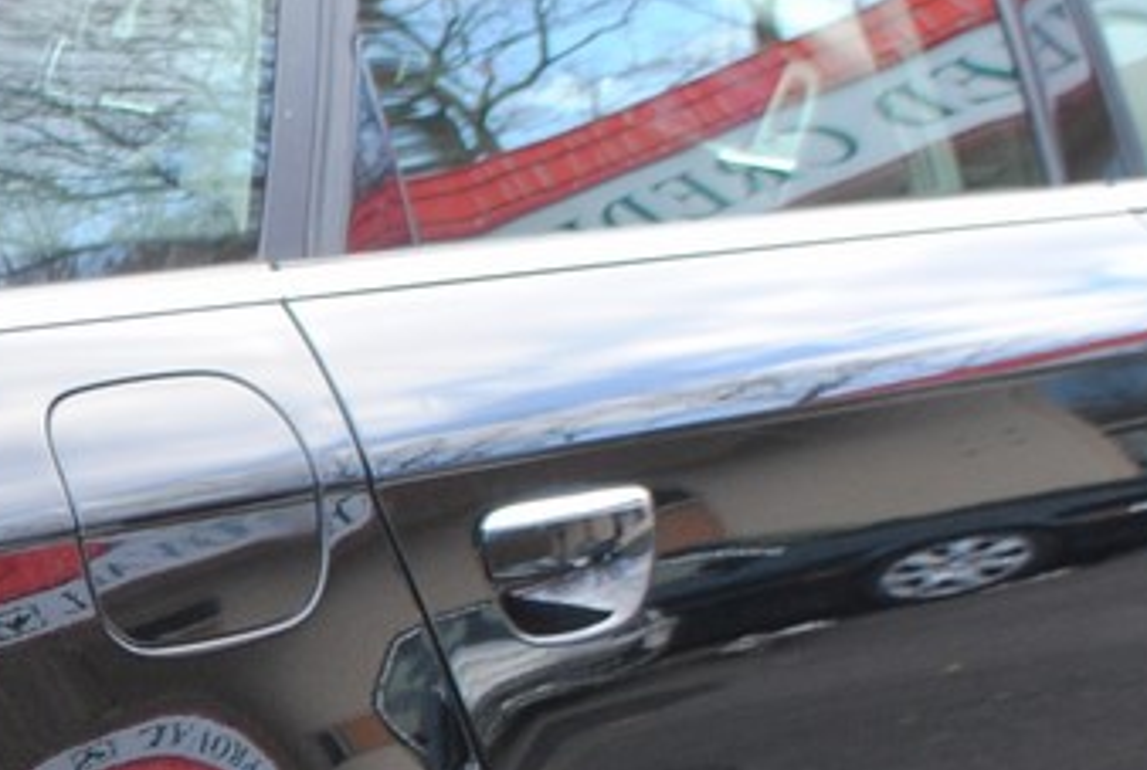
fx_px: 4981
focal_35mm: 156
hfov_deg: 12.6
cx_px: -485
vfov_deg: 8.8
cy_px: 717
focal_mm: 22
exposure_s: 1/80
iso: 200
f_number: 4.5
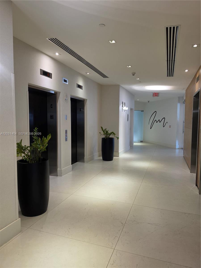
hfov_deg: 58.9
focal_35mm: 23
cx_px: 100
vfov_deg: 73.9
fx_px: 178
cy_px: 134
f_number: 1.4
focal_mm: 6.5
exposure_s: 1/120
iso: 200
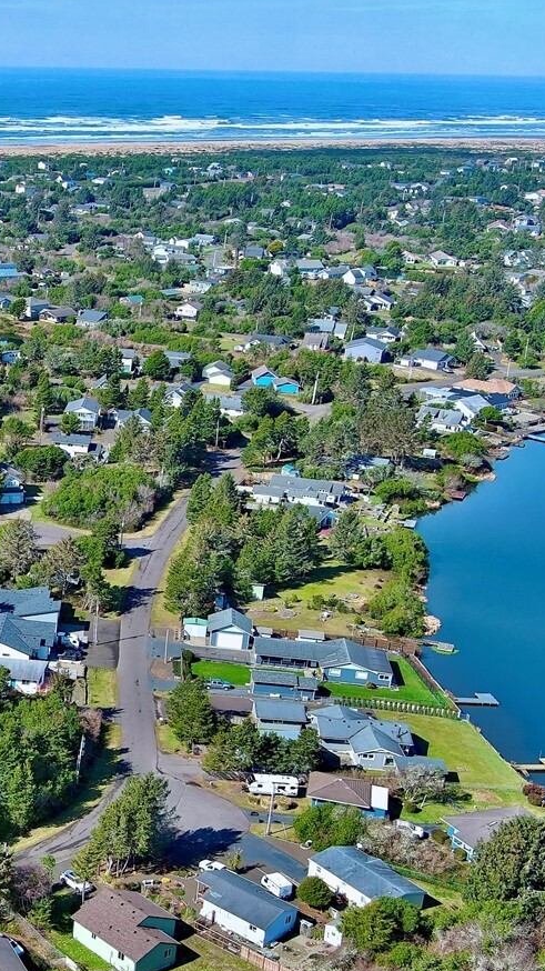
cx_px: -204
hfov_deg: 18.6
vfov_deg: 35.3
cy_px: 582
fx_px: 1517
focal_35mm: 59
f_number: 2.8
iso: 100
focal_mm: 10.57
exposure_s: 1/900
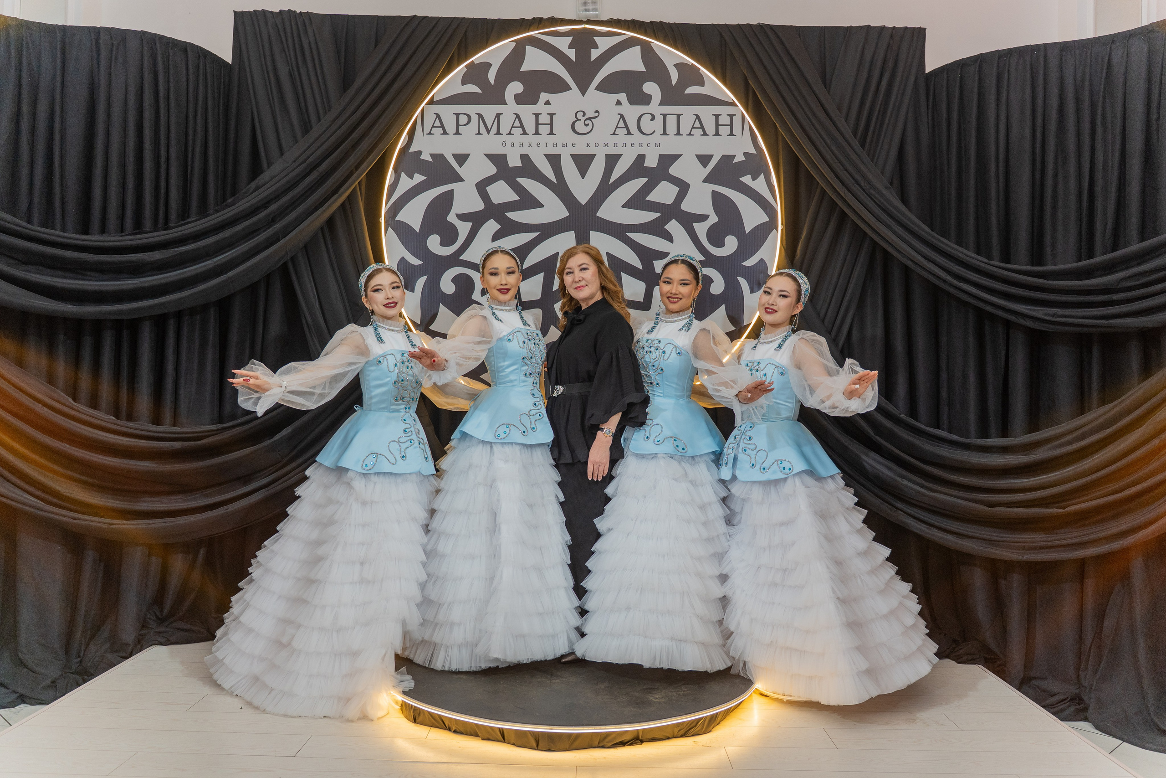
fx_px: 907
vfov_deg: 46.4
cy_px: 389
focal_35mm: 28
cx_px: 583
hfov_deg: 65.5
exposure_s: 1/200
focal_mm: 28
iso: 1000
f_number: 3.2
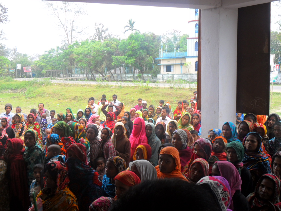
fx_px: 300
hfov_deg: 50.1
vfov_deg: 38.7
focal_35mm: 37
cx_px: 140
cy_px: 106
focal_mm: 6.6
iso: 100
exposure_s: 1/125
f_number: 4
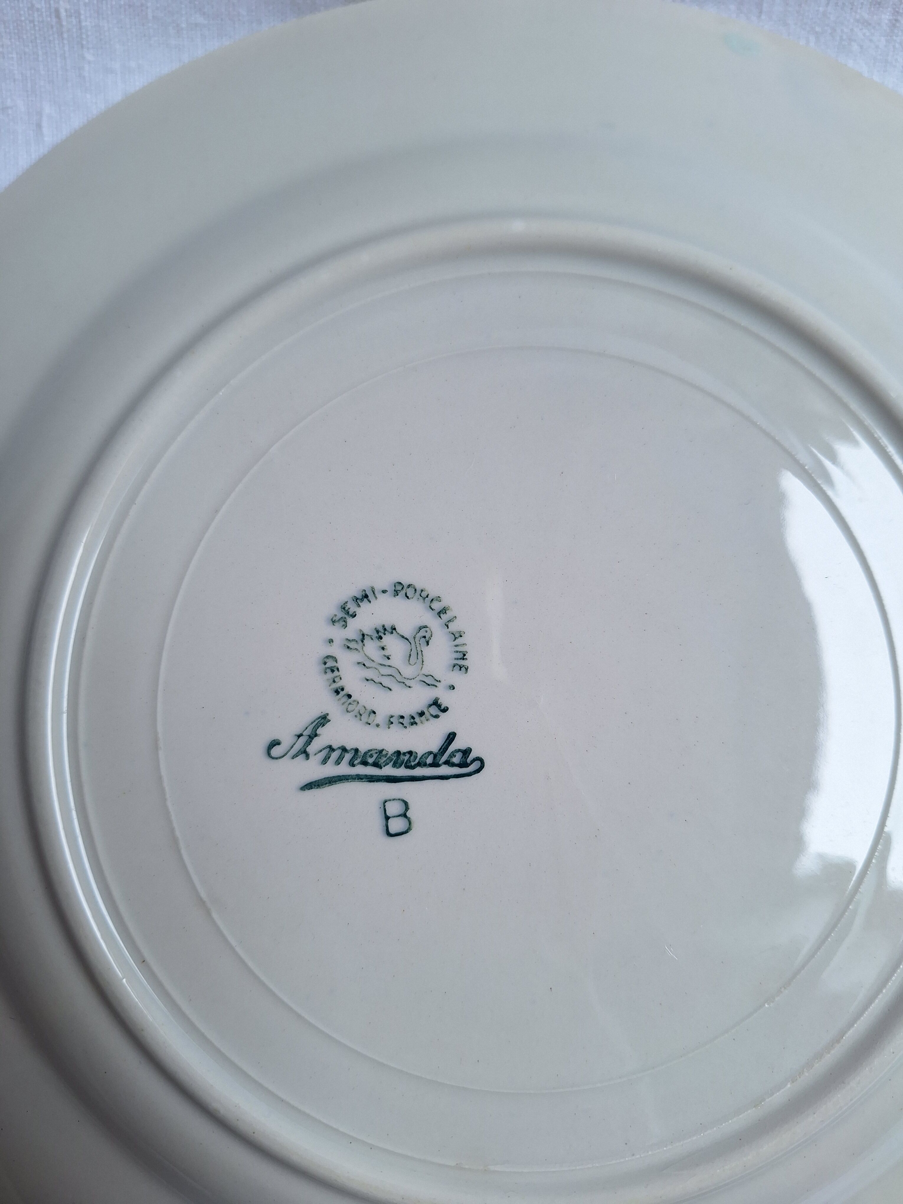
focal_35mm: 23
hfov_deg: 58.9
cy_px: 602
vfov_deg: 73.9
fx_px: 800
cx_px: 452
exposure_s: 1/116
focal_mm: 5.54
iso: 40
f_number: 1.8
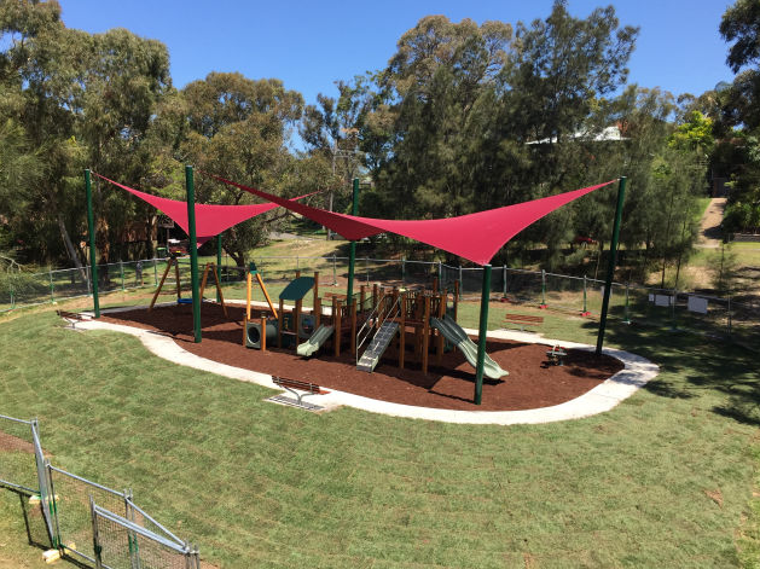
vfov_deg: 45.4
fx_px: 680
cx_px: 366
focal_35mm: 31
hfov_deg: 58.4
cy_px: 303
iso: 32
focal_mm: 4.15
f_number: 2.2
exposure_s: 1/1130
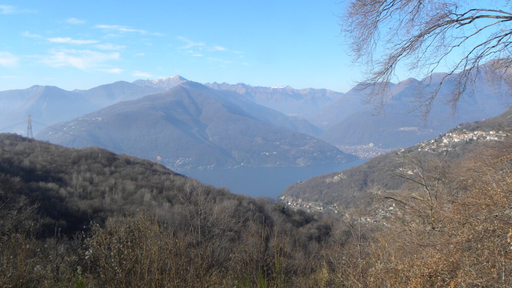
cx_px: 251
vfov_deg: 32.0
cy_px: 132
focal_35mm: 37
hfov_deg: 54.0
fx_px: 502
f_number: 5
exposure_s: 1/234
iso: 64
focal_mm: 5.9
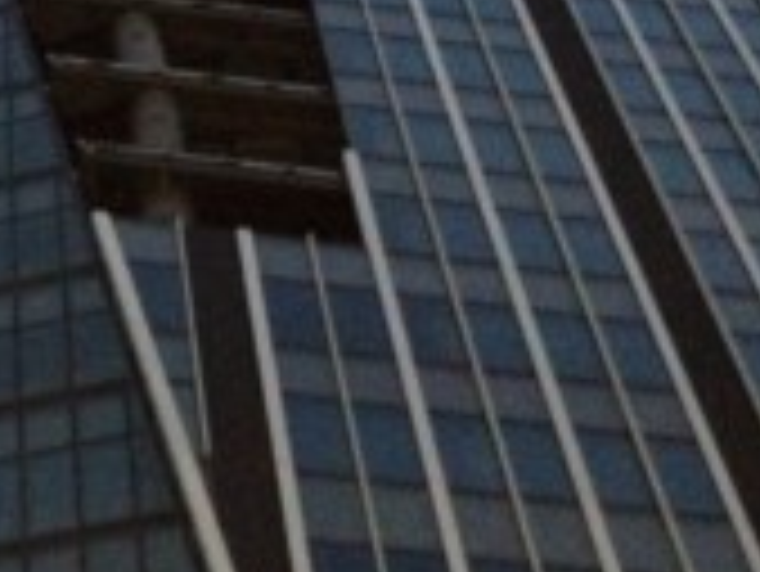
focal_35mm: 93
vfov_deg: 15.2
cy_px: -158
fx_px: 2043
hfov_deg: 20.3
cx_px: -18
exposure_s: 1/15
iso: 800
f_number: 2.4
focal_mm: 4.28
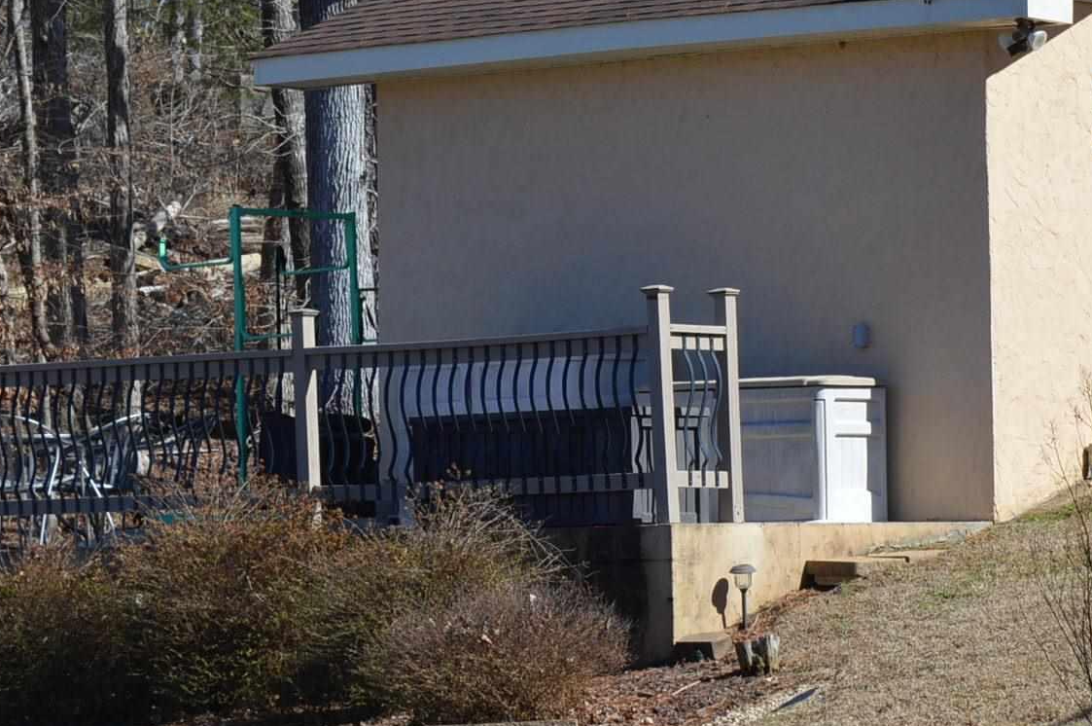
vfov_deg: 6.6
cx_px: 1012
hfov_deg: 9.8
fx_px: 6332
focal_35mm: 209
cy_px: 216
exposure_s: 1/250
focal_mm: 52
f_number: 8
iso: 100
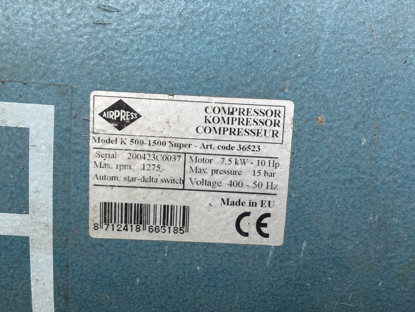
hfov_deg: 36.8
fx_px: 623
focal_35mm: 52
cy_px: 156
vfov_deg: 28.0
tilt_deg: -47.6
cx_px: 208
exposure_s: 1/121
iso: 40
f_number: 1.6
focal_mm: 5.96
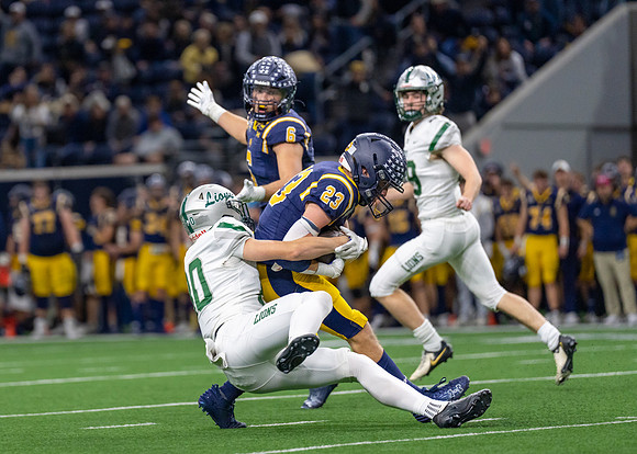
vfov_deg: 4.9
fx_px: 5341
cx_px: 169
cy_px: 194
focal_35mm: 295
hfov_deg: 6.8
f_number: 2.8
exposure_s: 1/1000
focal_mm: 200
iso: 2000
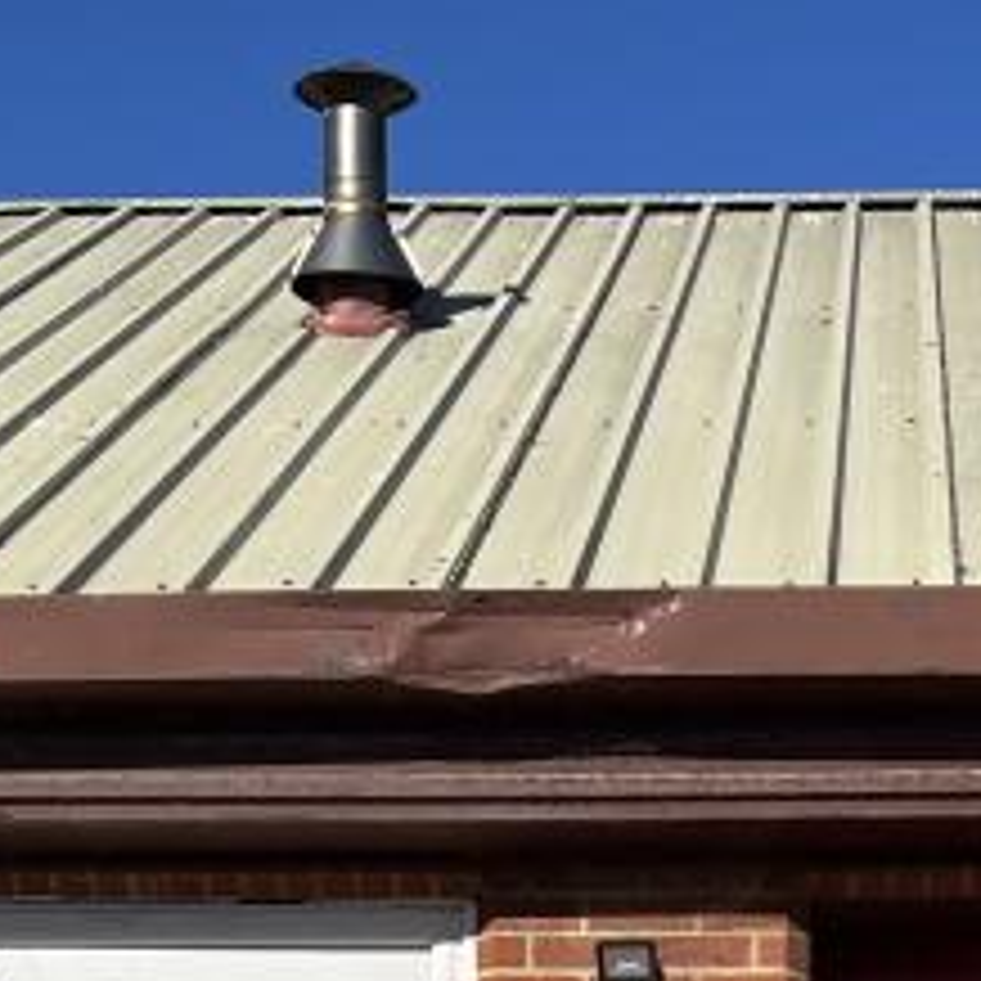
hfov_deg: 15.9
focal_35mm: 108
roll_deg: +0.5
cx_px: 878
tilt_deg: +2.5
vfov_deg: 14.9
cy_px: 1485
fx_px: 3463
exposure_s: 1/6211
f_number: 1.5
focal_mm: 5.7
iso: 50
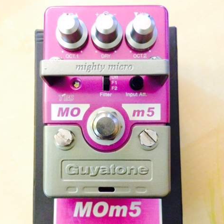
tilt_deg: -86.1
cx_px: 110
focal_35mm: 35
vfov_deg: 47.1
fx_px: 256
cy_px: 128
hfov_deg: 47.2
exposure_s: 1/15
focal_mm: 4.15
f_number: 2.2
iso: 640
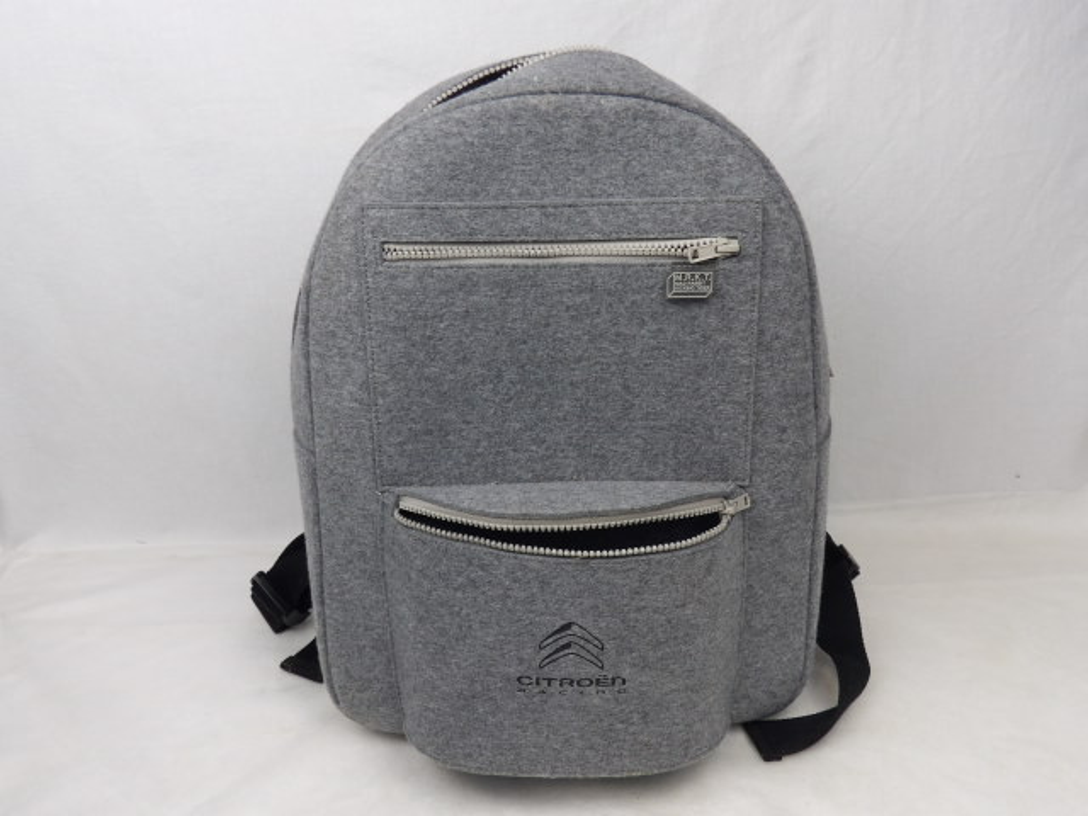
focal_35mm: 33
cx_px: 544
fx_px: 1037
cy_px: 408
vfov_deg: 42.9
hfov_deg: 55.4
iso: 110
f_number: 3.6
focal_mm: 5.9
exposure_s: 1/33
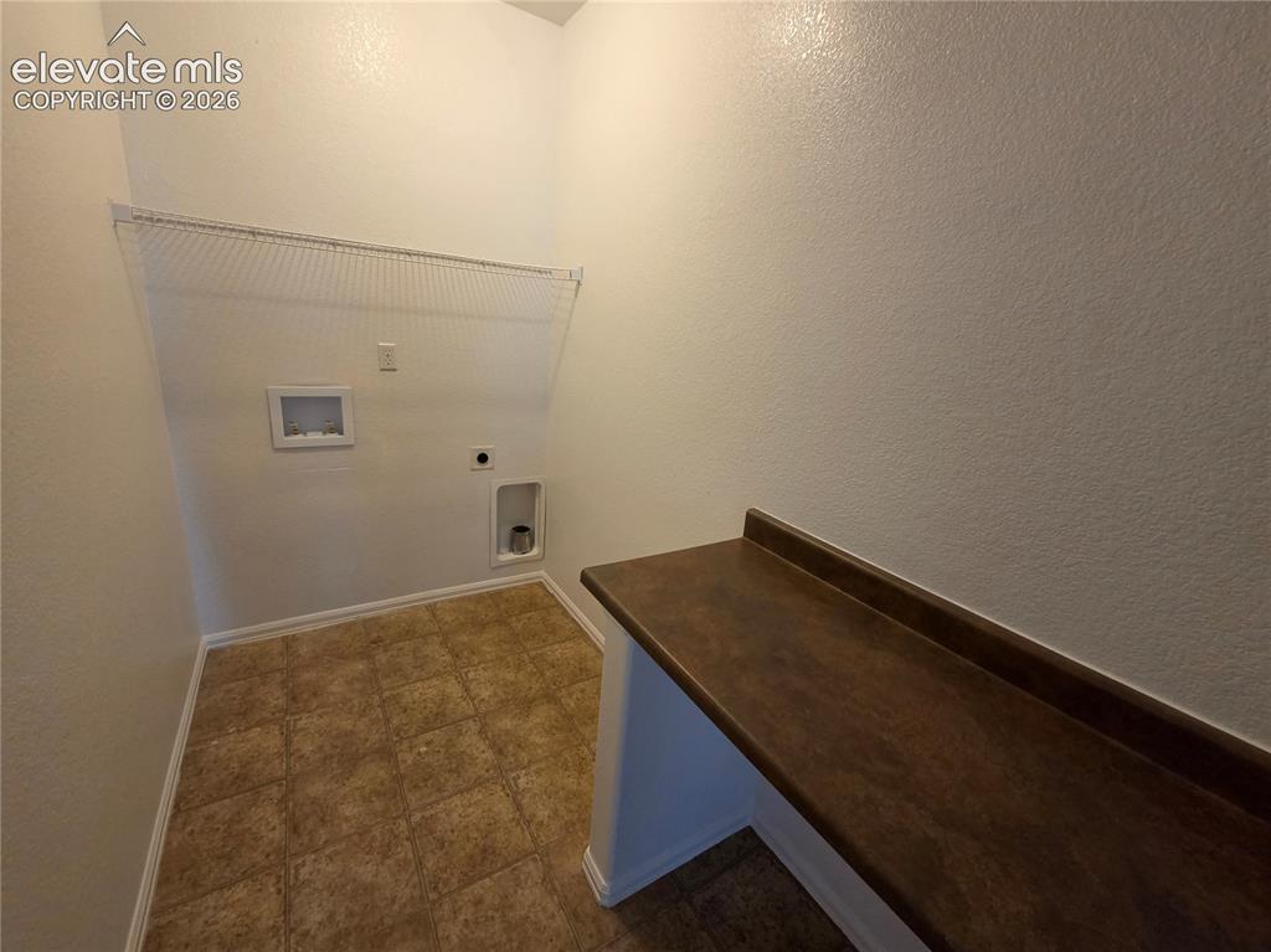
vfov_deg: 89.9
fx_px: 477
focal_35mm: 13
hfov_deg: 106.2
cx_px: 636
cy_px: 476
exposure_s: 1/60
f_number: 2.2
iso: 500
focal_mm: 2.2
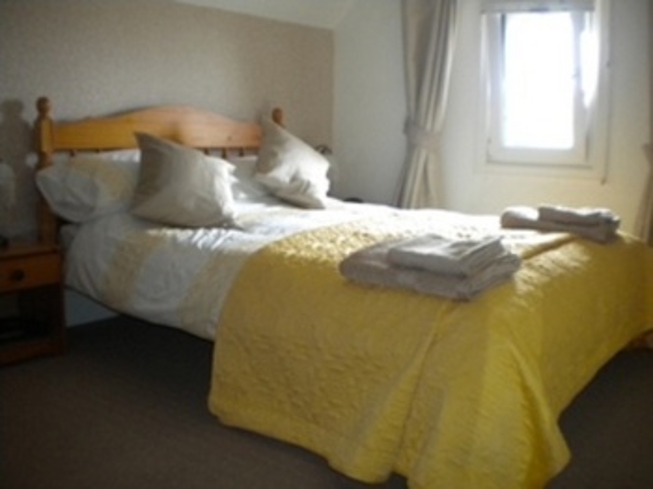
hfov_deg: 52.7
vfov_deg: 40.7
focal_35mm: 35
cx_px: 326
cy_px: 244
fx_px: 660
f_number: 3.1
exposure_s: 1/30
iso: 400
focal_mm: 6.3
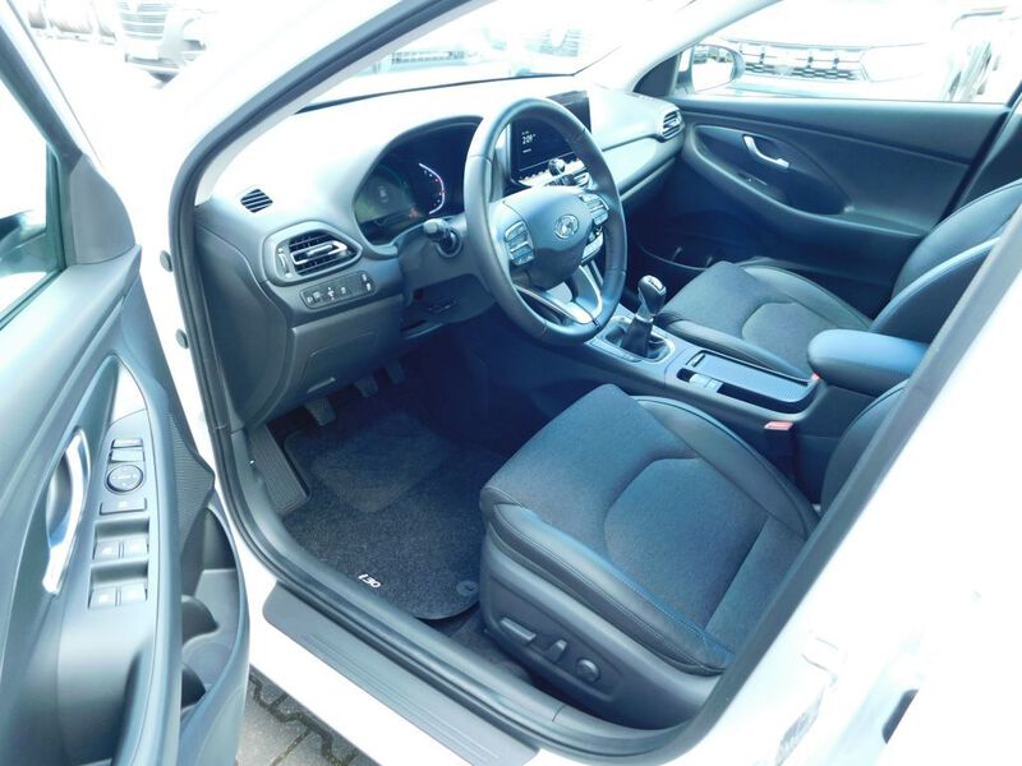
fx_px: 709
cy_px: 383
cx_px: 511
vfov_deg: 56.8
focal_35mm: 24
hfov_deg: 71.6
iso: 180
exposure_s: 1/30
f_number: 3
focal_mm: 4.1
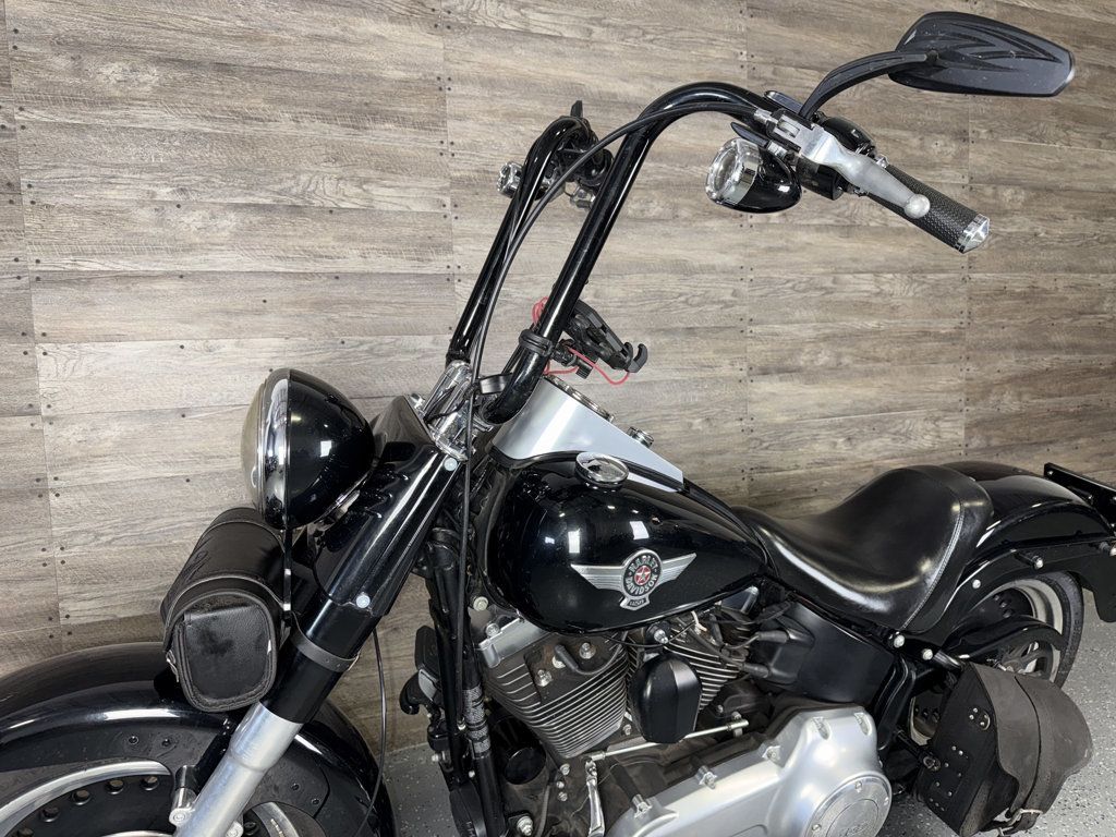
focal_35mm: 24
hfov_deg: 71.6
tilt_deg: -5.0
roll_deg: +1.7
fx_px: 774
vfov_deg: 56.8
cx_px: 558
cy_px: 418
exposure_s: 1/22
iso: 80
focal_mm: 6.76
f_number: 1.78
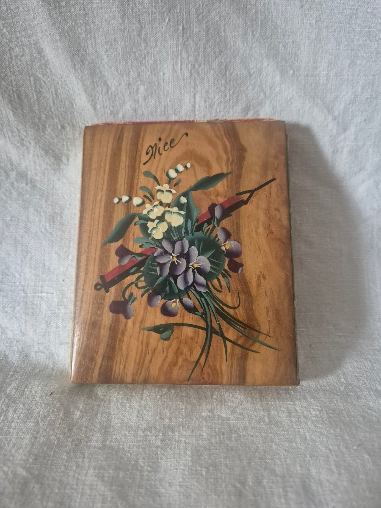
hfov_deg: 58.9
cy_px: 254
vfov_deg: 73.9
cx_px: 190
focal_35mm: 23
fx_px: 338
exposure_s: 1/100
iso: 1250
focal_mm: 5.4
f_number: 1.8
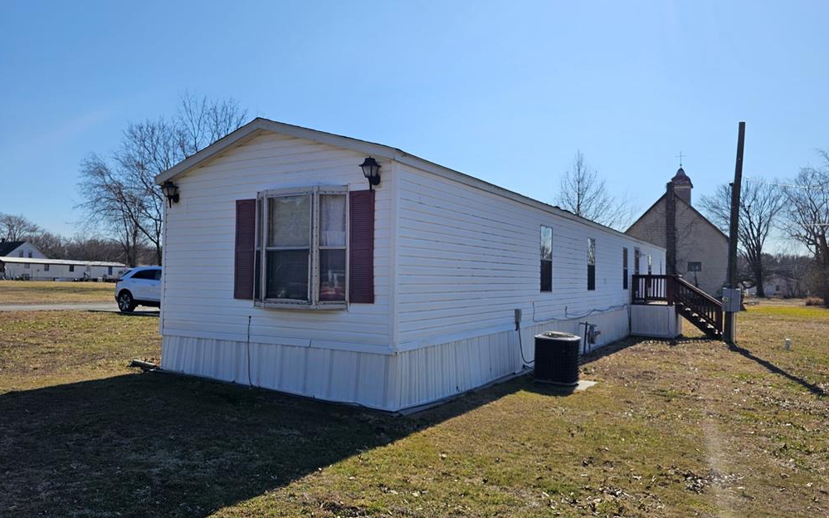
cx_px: 415
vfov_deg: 49.3
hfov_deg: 72.6
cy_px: 251
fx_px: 565
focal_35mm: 25
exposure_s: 1/1387
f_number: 1.7
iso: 10
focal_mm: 6.3
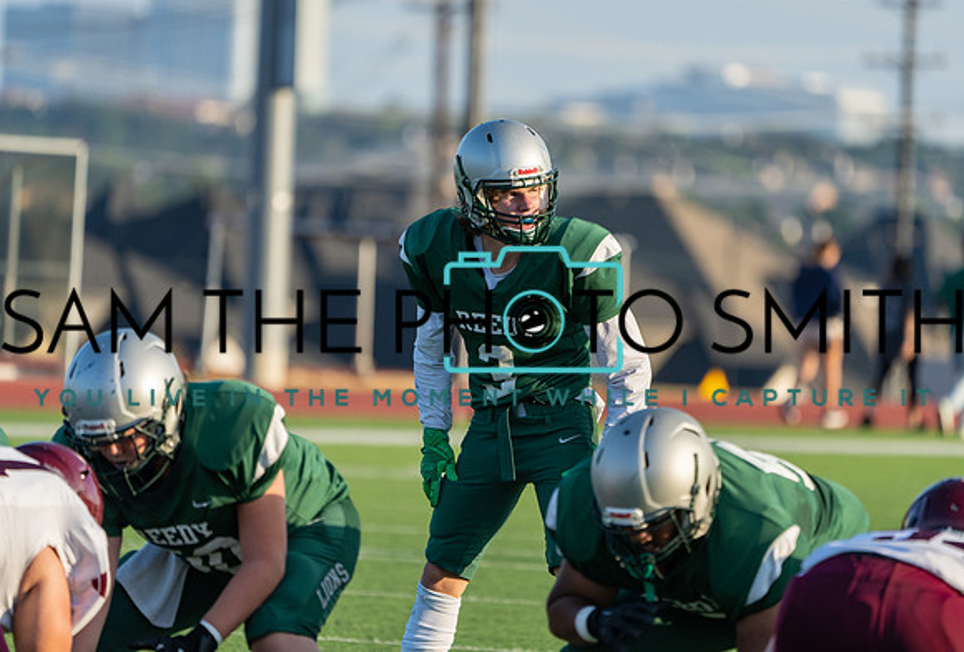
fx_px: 11853
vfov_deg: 3.1
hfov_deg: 4.7
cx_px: 534
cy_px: 296
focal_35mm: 441
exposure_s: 1/1250
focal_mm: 400
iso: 640
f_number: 5.6
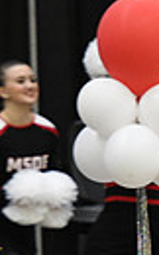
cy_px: 195
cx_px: 501
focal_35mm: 1127
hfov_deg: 1.2
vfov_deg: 1.9
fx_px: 7831
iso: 3200
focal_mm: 165
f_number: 2.8
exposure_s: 1/400
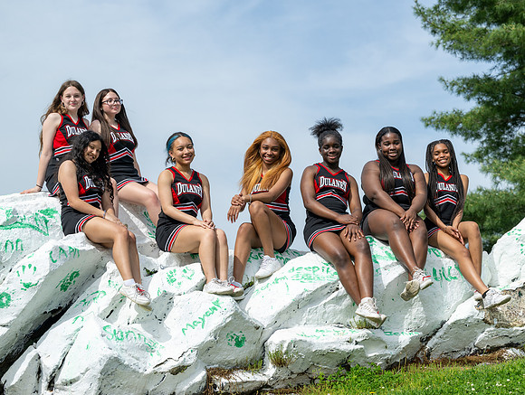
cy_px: 181
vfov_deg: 17.4
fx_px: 1294
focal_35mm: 85
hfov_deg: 22.9
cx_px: 323
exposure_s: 1/320
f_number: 5
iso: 64
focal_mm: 70
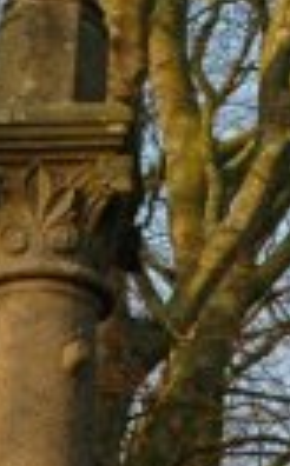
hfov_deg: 3.4
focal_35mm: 389
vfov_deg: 5.4
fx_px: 4941
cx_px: 258
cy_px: -131
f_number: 6.3
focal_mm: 70
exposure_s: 1/160
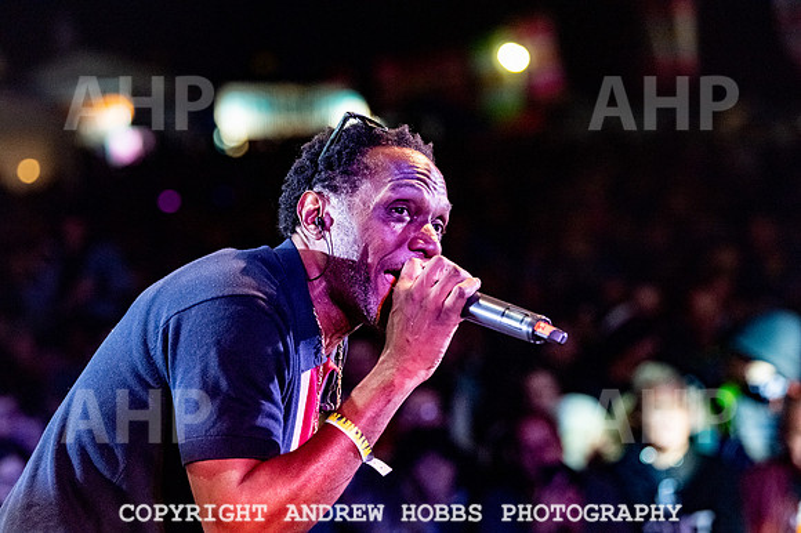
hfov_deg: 17.1
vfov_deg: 11.4
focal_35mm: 120
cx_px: 400
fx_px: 2668
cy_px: 266
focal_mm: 120
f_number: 3.5
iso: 6400
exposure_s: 1/500
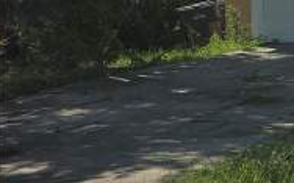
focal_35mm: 104
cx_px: 622
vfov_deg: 12.4
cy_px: -8
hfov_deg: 15.3
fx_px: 832
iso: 12
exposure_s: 1/1008
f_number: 1.7
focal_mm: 6.3
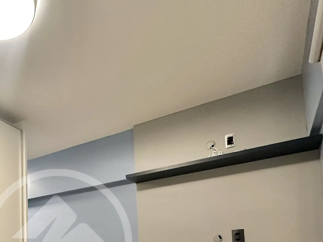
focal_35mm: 33
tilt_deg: +4.6
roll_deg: +1.3
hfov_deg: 51.4
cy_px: 243
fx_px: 308
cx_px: 58
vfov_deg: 38.1
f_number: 2.2
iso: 250
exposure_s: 1/60
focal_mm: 2.22
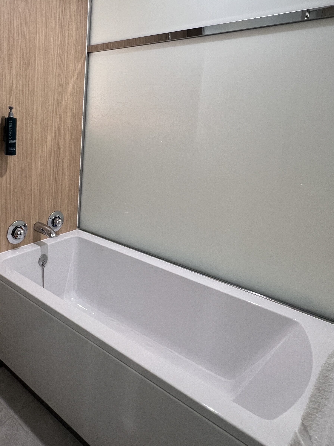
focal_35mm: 22
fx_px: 283
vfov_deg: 75.4
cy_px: 174
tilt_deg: -7.7
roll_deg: -3.0
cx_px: 97
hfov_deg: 58.8
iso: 250
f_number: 1.8
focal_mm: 1.57
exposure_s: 1/100
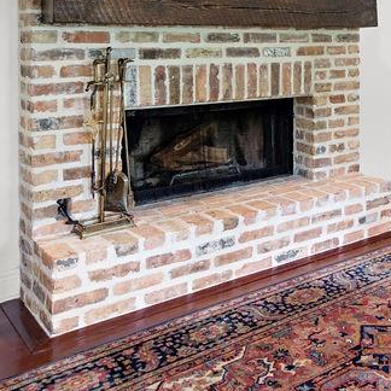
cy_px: 54
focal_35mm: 43
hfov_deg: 32.7
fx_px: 550
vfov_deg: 37.1
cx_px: 461
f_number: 5.6
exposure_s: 1/125
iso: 320
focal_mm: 16
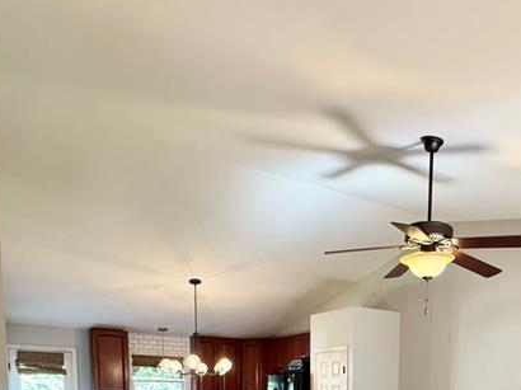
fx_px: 526
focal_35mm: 35
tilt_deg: -6.8
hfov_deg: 50.9
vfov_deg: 33.8
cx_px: 377
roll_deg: -1.0
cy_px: 455
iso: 320
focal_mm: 2.22
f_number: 2.2
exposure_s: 1/60
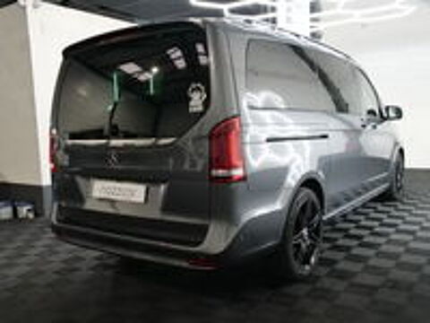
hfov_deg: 56.8
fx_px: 398
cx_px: 215
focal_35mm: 32
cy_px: 162
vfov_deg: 44.2
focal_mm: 16
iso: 3200
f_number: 6.3
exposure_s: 1/40
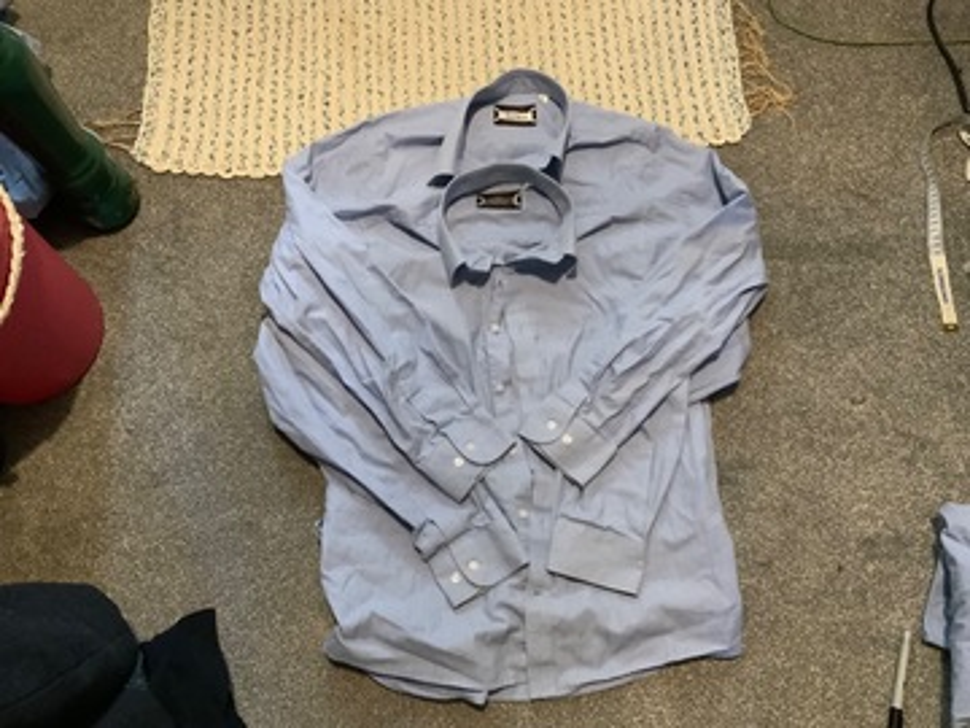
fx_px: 813
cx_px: 485
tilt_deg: -74.3
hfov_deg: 61.7
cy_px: 364
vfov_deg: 48.2
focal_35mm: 29
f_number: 1.8
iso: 320
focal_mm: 3
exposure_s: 1/30
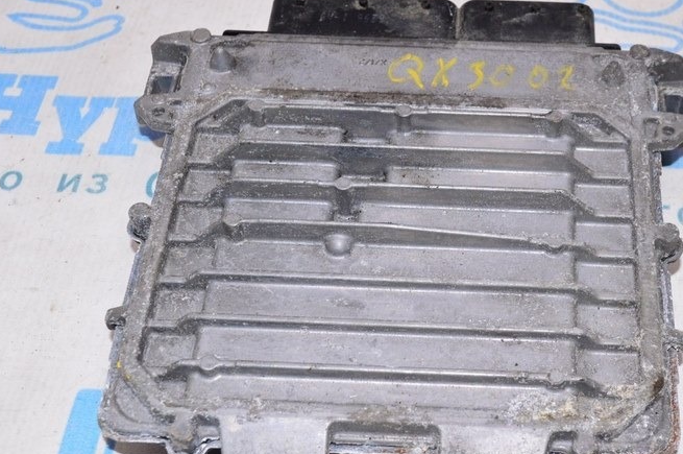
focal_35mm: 61
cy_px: 212
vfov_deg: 22.2
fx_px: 1156
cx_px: 467
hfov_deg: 32.6
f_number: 8
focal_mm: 26
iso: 1600
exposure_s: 1/160
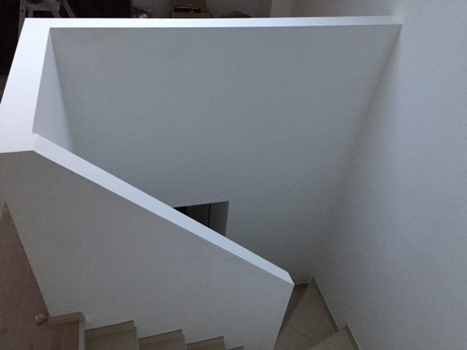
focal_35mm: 29
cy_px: 175
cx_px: 234
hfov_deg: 61.7
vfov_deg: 48.2
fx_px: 391
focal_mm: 4.15
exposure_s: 1/17
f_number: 2.2
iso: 250
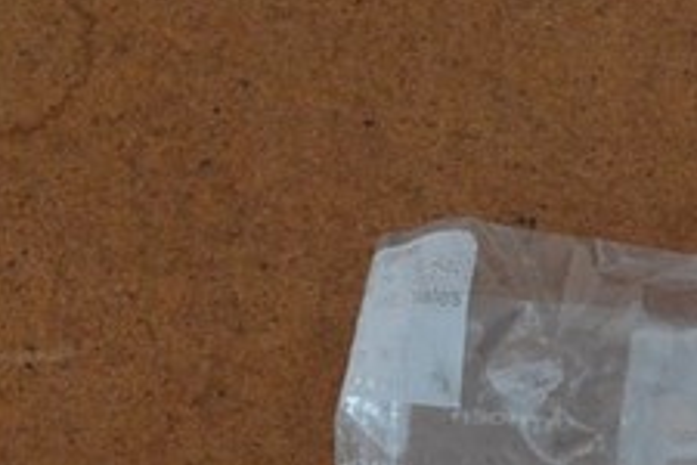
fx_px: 3833
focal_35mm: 198
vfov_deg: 6.4
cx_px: 620
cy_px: 1373
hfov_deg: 10.3
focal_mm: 22
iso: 1000
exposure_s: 1/60
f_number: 4
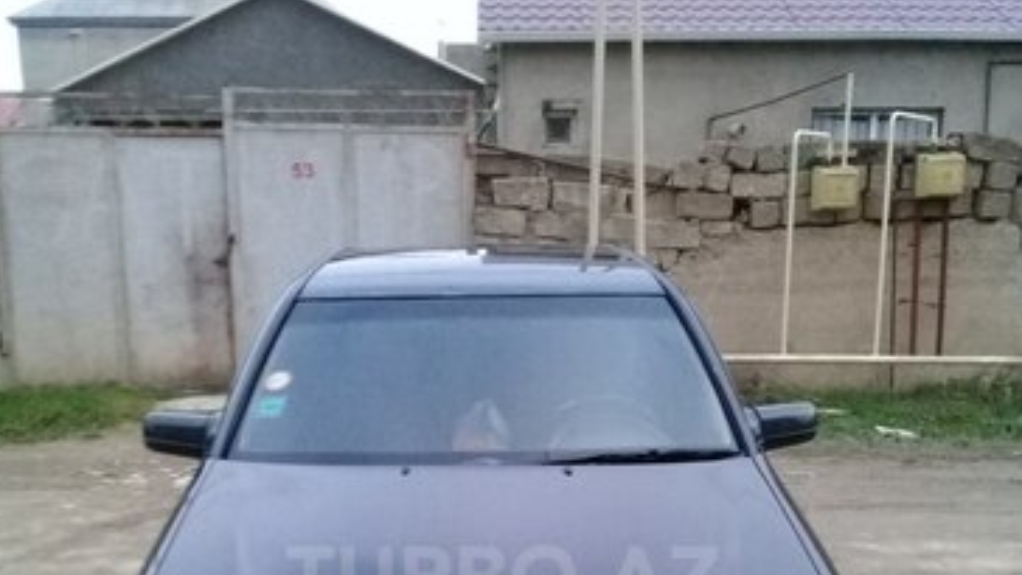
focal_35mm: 46
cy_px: 578
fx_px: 1247
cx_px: 503
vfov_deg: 24.8
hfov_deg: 44.6
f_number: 2.2
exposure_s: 1/17
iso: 320
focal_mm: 3.3
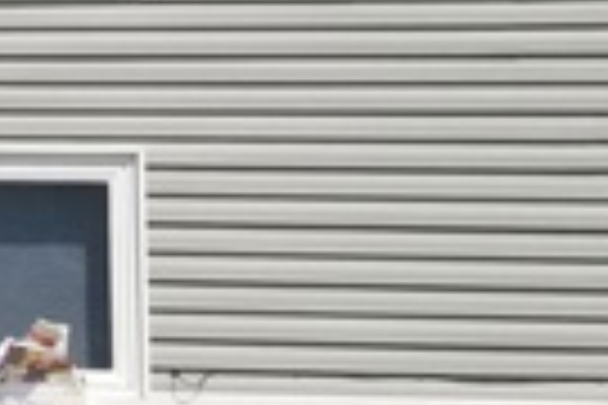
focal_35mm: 128
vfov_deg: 10.6
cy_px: 4
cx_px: -477
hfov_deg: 14.2
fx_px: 2162
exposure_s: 1/2664
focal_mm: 4.25
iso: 50
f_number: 1.7
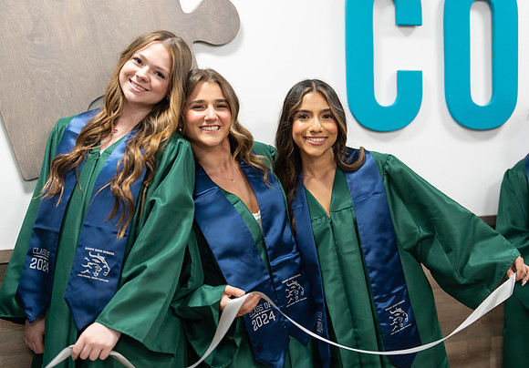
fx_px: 786
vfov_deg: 26.4
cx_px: 250
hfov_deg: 37.2
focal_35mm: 53
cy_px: 180
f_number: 1.2
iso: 640
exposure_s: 1/320
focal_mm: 50
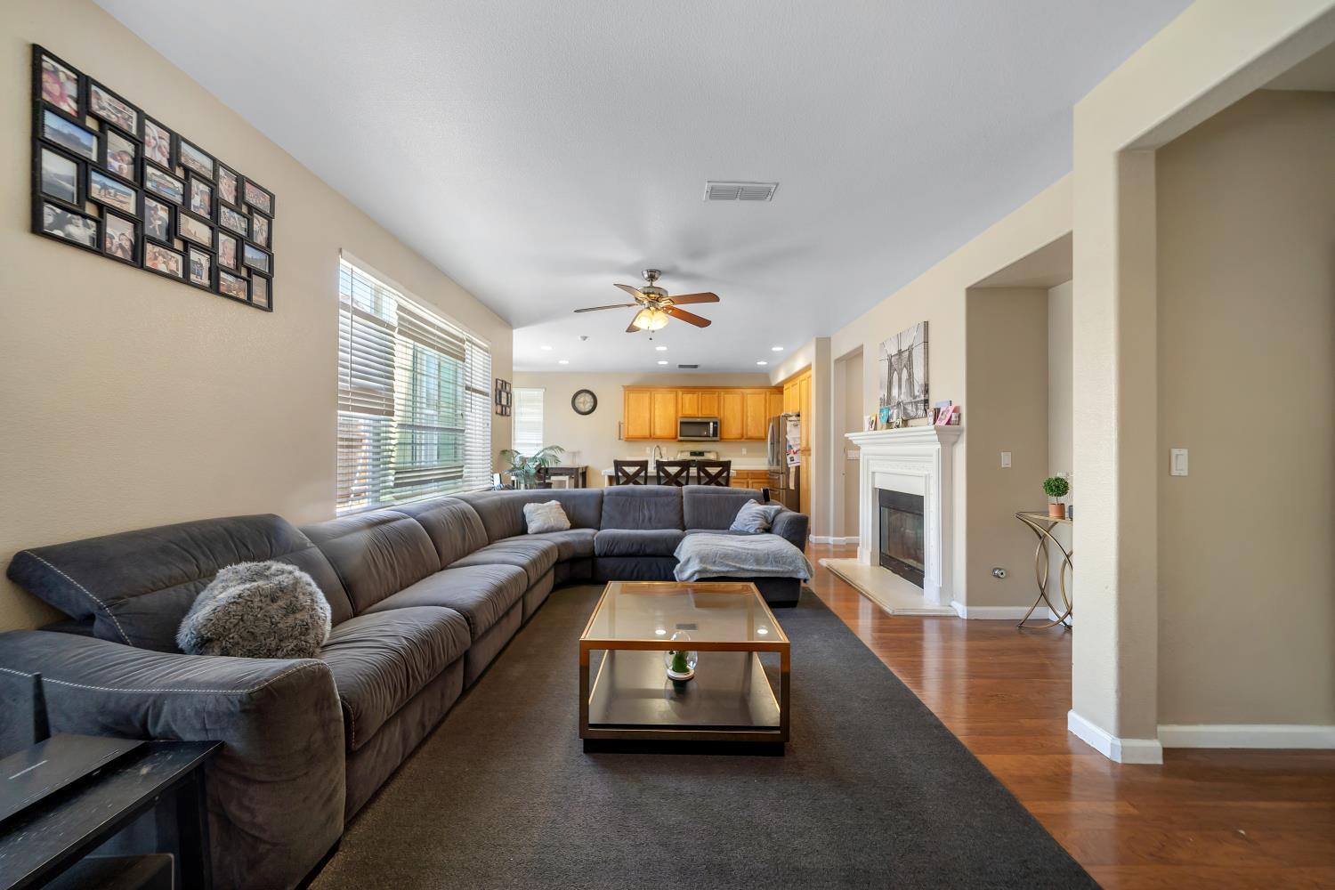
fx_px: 445
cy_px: 445
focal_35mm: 12
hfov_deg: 112.6
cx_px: 668
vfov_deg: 90.0
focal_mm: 12
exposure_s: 1/8
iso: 100
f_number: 4.5
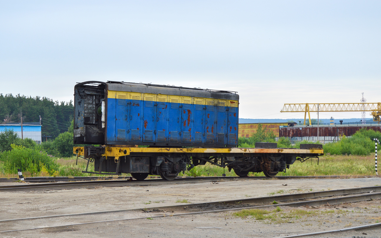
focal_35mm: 85
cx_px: 191
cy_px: 119
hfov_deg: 24.5
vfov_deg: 15.5
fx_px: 878
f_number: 7.1
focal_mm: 55
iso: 100
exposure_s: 1/100
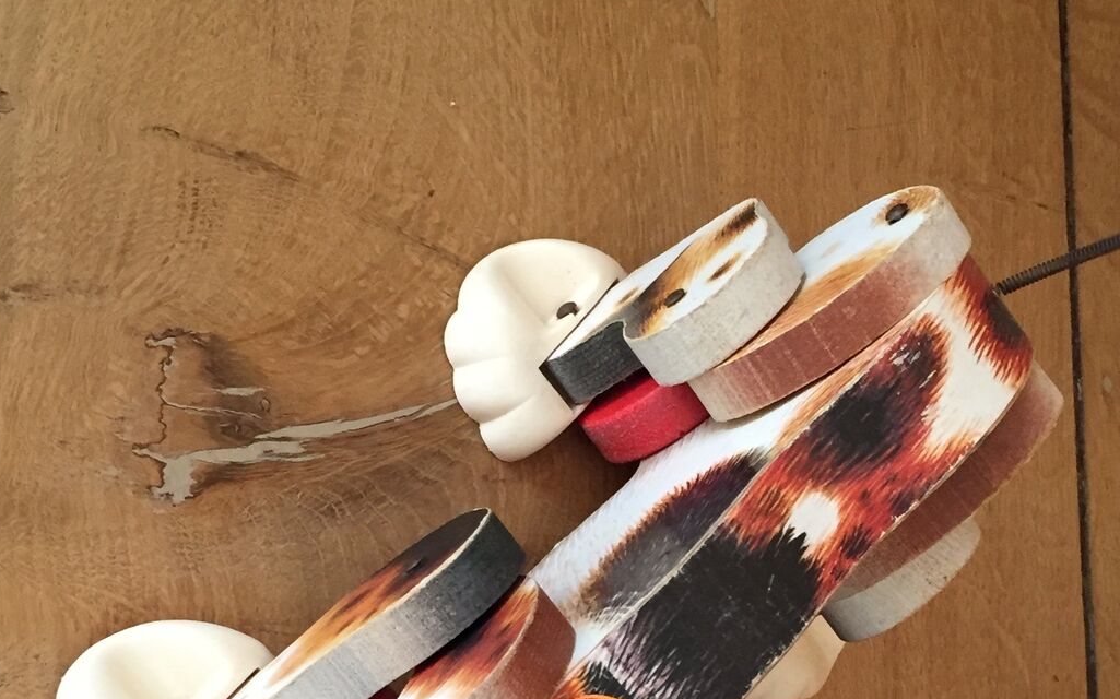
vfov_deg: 20.9
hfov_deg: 33.9
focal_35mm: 60
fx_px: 1831
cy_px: 699
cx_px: 646
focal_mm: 4.15
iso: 250
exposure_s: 1/33
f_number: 2.2
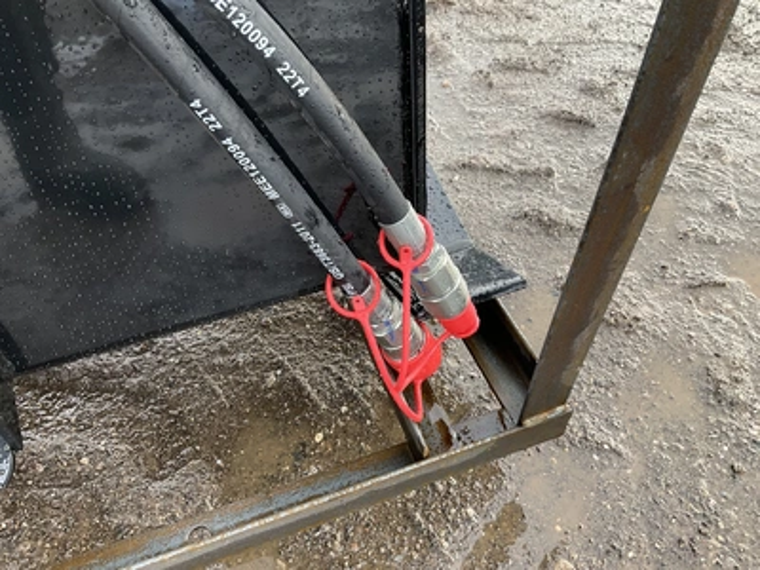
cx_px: 380
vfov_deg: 48.2
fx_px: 637
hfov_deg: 61.7
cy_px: 285
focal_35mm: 29
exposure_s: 1/122
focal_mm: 3
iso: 40
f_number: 1.8
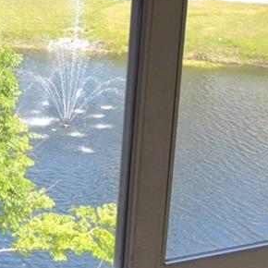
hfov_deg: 15.9
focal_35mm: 105
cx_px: -55
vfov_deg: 16.5
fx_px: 923
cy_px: 124
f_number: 8
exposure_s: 1/250
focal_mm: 15
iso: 220
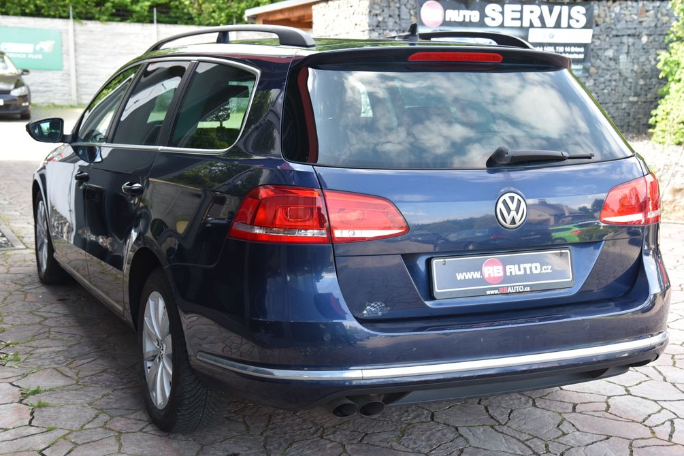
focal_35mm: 51
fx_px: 969
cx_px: 338
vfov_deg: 26.5
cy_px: 229
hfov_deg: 38.9
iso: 500
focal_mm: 50
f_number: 5.6
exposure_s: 1/125
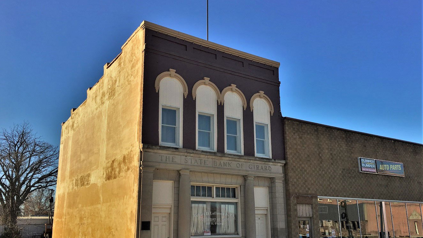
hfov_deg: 61.0
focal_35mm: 32
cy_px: 140
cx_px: 209
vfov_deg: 36.6
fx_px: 359
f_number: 2.2
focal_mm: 4.15
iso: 25
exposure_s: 1/1261
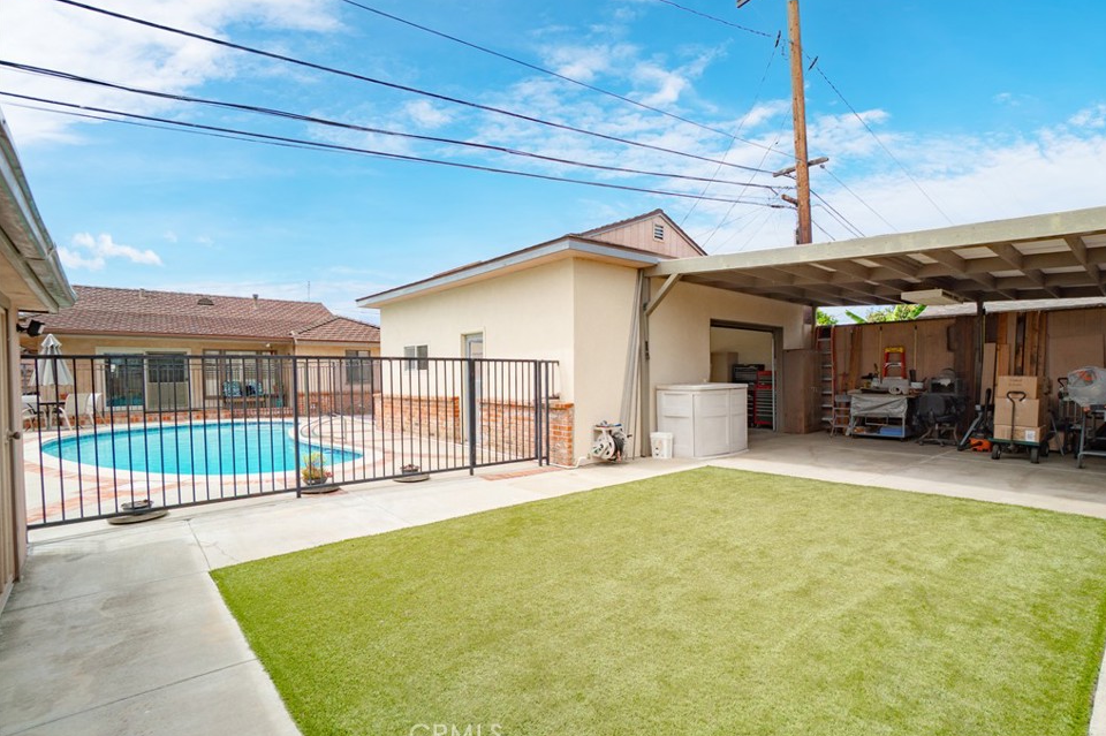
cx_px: 588
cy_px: 358
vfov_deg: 73.7
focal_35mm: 16
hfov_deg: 96.6
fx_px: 491
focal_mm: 10
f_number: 7.1
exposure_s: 1/400
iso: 100
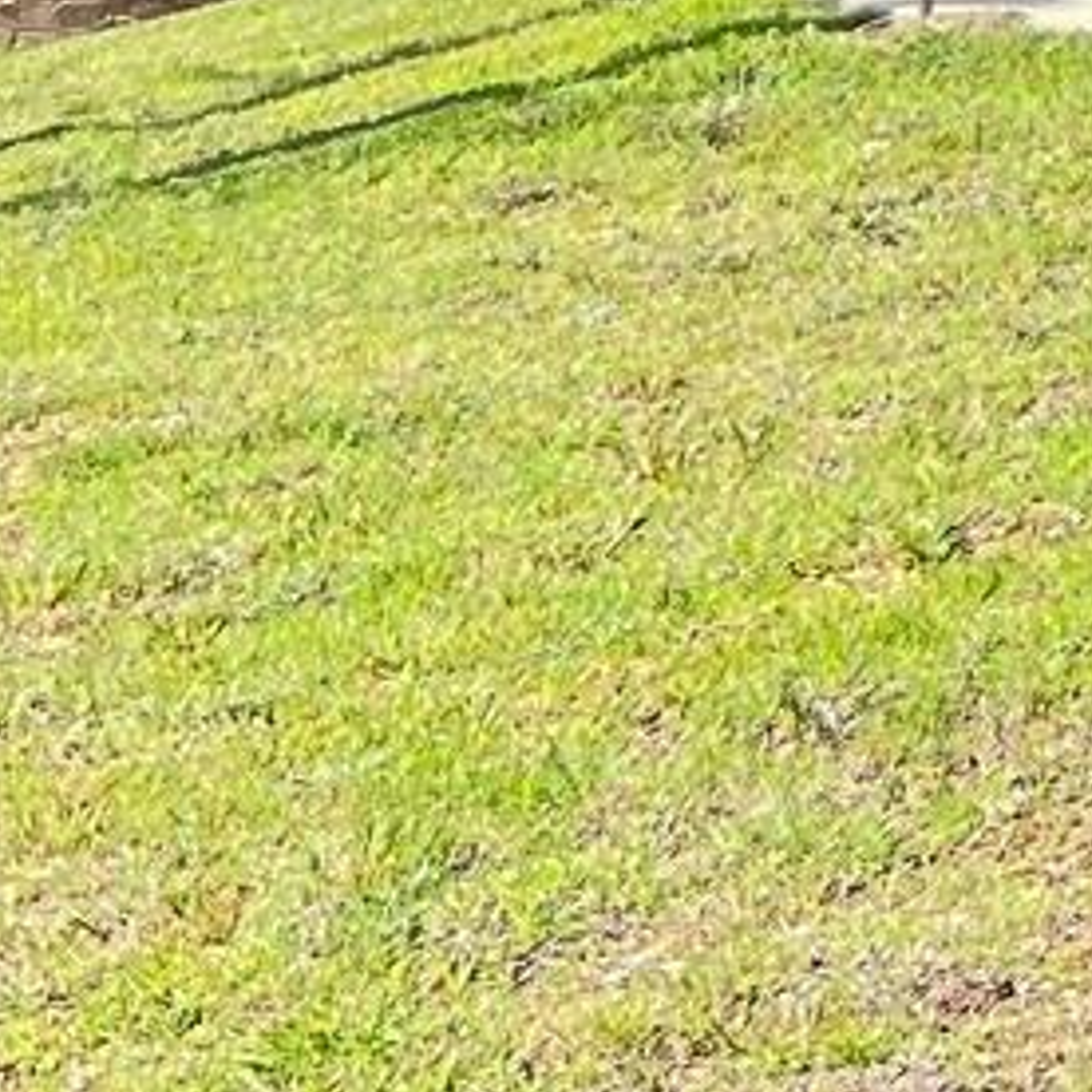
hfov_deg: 8.9
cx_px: 3027
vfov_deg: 9.0
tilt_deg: +15.7
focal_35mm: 168
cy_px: -1864
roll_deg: -0.6
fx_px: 5996
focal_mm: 5.7
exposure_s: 1/1669
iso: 50
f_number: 1.5
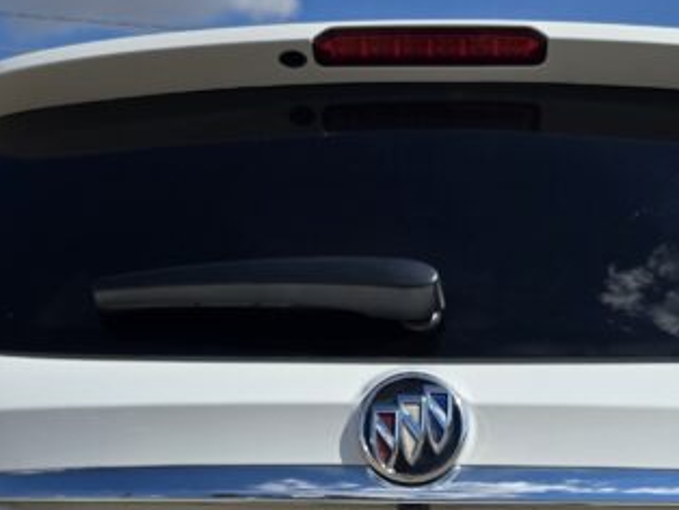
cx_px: 411
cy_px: 735
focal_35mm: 75
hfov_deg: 25.9
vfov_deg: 17.9
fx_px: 1472
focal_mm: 6.3
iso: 12
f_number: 1.7
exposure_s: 1/1422
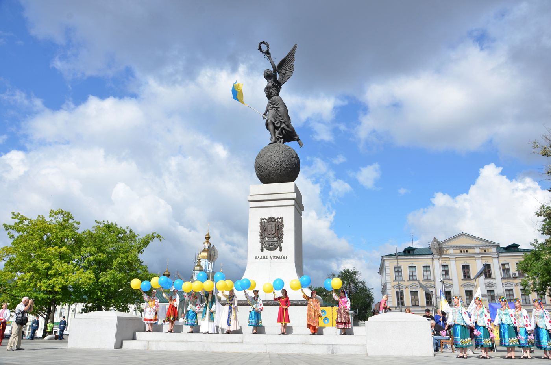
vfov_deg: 47.7
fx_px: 412
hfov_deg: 67.5
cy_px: 182
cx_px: 276
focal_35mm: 27
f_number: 14
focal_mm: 18
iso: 250
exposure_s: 1/400
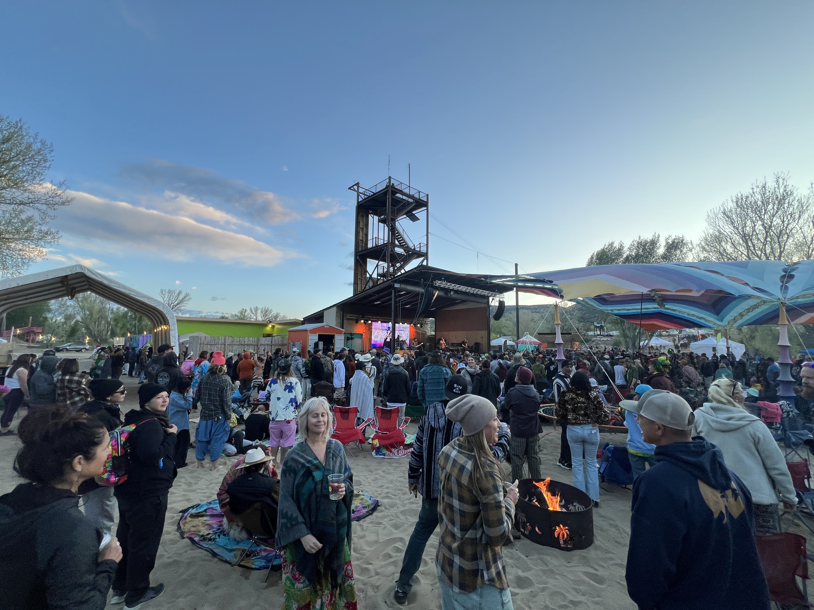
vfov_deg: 89.9
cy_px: 305
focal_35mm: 13
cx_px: 407
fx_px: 306
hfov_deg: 106.2
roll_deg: -0.5
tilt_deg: +5.6
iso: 40
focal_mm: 1.57
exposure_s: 1/99
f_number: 1.8
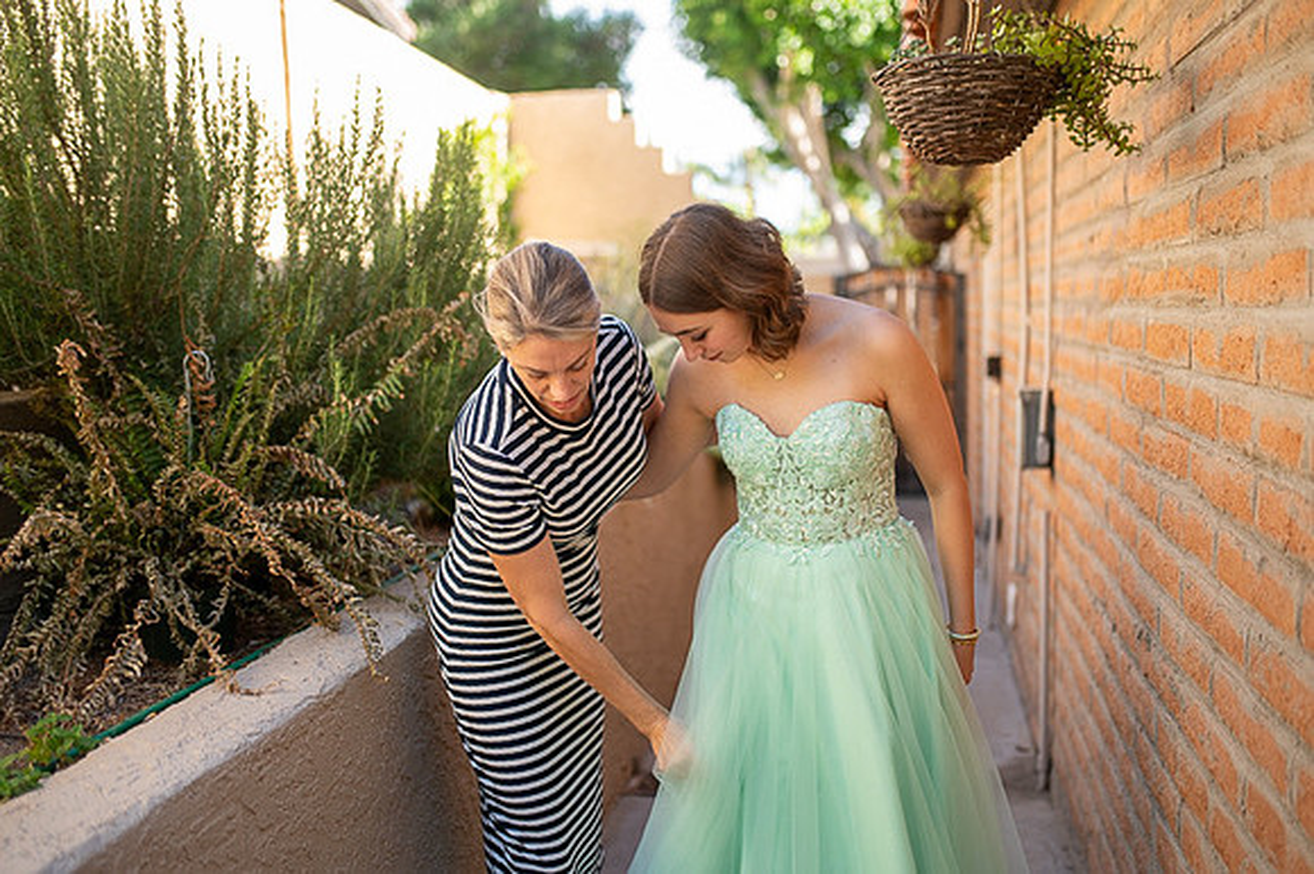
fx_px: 1277
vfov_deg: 37.8
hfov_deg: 54.5
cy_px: 437
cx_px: 657
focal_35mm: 35
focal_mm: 35
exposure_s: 1/2500
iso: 400
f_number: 1.4
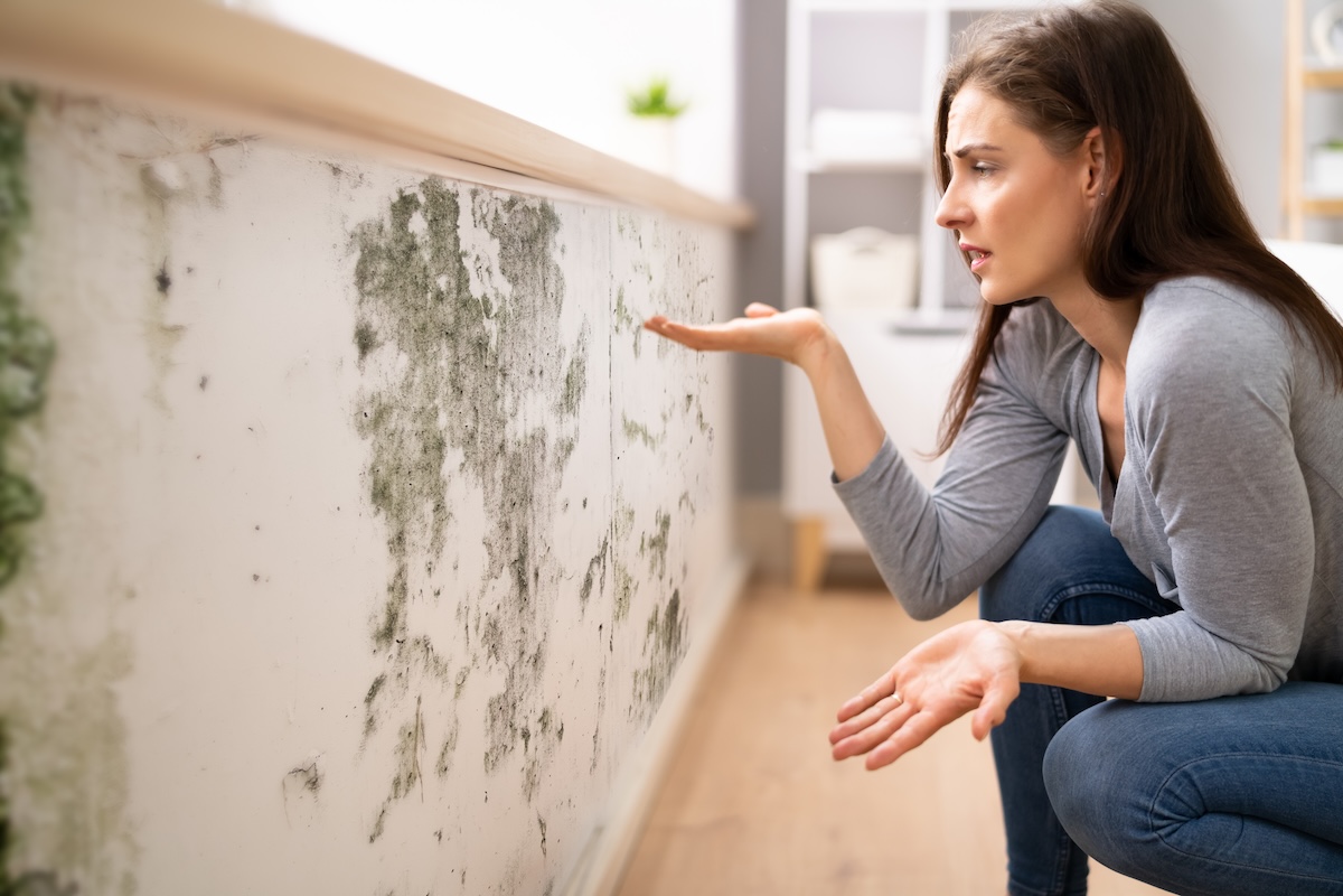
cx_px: 672
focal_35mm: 50
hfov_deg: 39.6
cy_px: 448
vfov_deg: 27.0
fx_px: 1865
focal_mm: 50
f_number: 1.4
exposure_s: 1/160
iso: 250
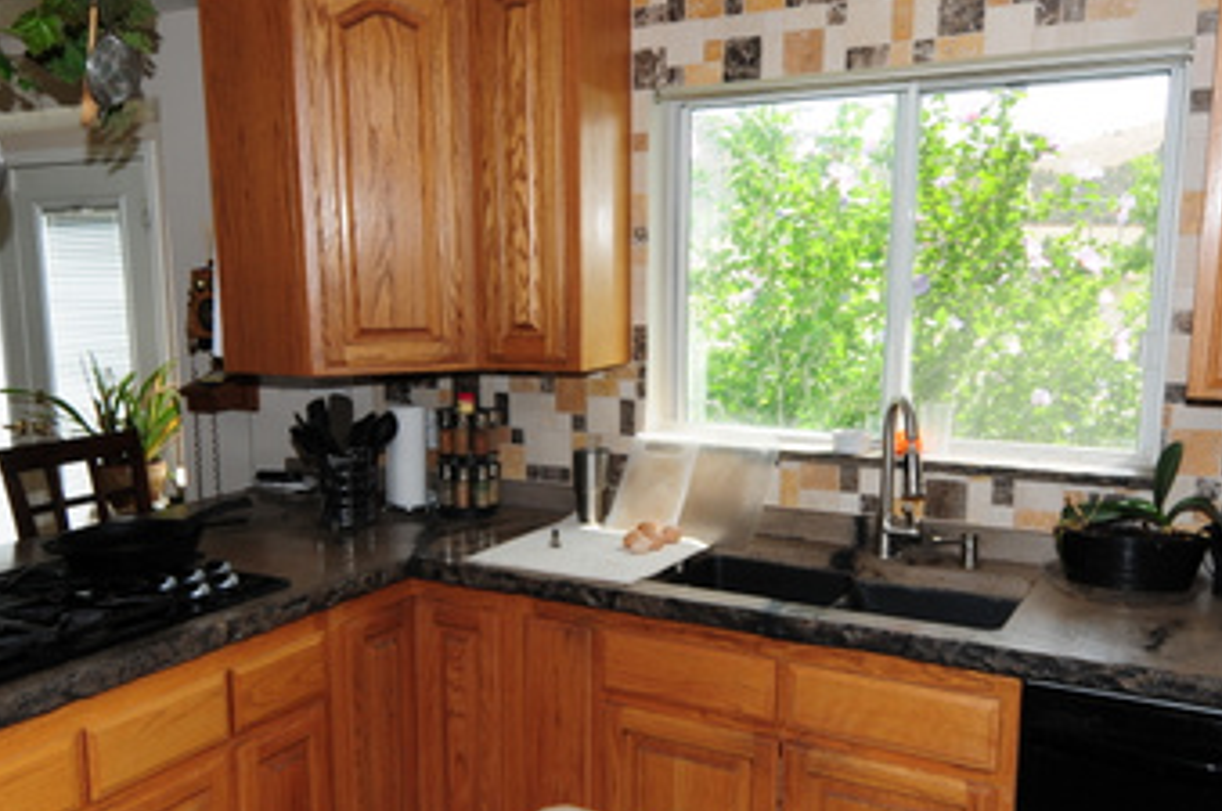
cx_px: 483
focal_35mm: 34
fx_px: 1152
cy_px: 503
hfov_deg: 55.4
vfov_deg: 38.5
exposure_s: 1/100
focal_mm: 12
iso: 200
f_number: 5
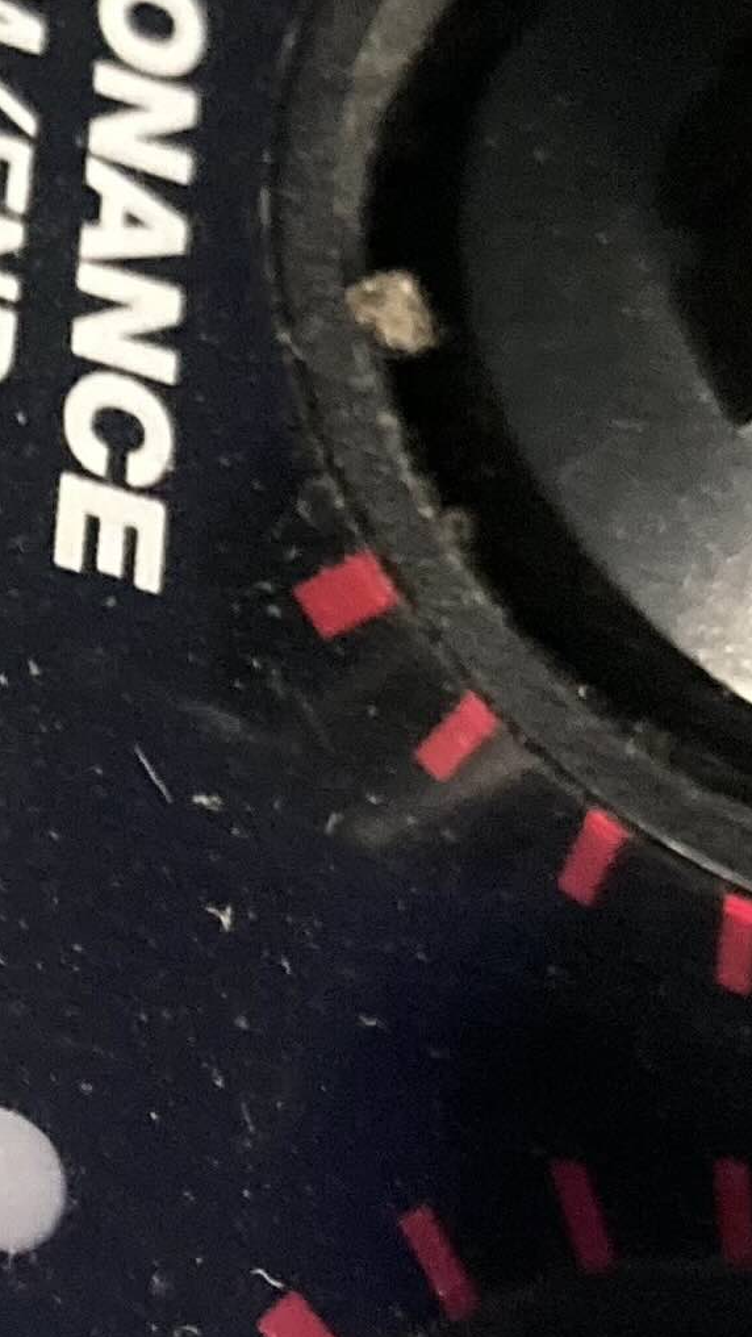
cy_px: 522
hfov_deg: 9.3
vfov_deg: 17.7
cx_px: -791
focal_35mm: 121
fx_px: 4290
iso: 640
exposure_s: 1/25
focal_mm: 3.99
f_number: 1.8
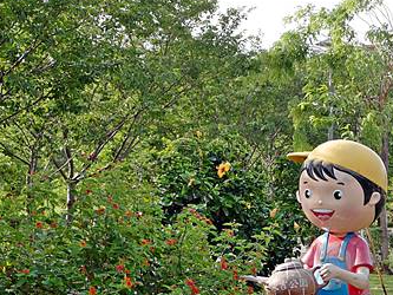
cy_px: 161
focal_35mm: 84
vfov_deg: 17.6
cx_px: 431
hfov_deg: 22.0
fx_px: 954
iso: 200
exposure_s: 1/800
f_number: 3.2
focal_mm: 14
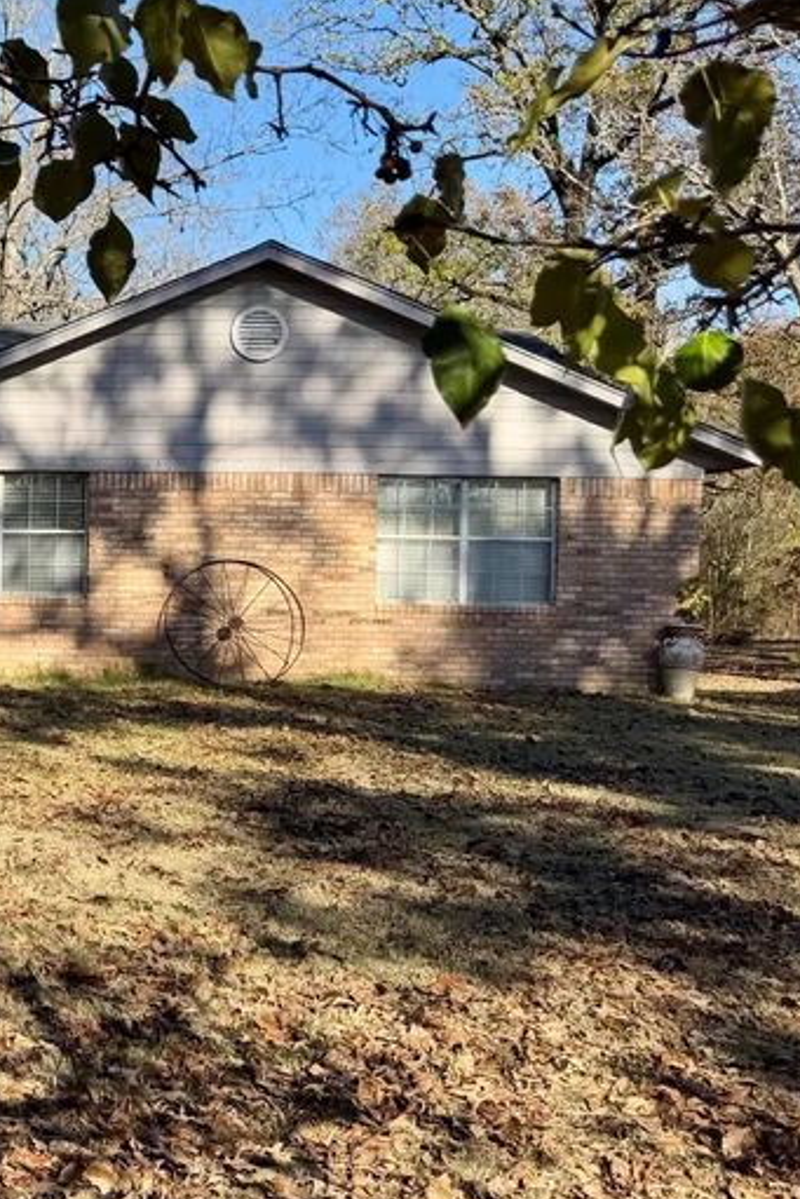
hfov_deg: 23.2
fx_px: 1665
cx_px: -307
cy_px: 629
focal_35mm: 50
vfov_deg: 39.6
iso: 80
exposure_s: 1/3145
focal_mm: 6.8
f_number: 1.8
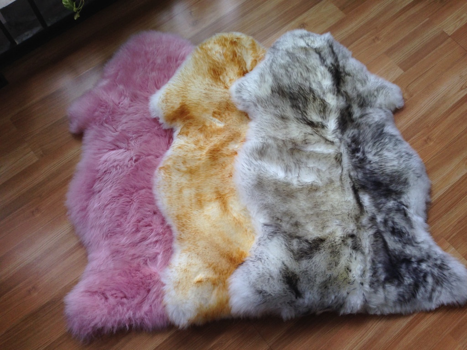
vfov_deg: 42.9
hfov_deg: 55.4
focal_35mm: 33
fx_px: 445
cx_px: 234
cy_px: 175
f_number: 2.4
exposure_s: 1/120
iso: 64
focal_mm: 4.12
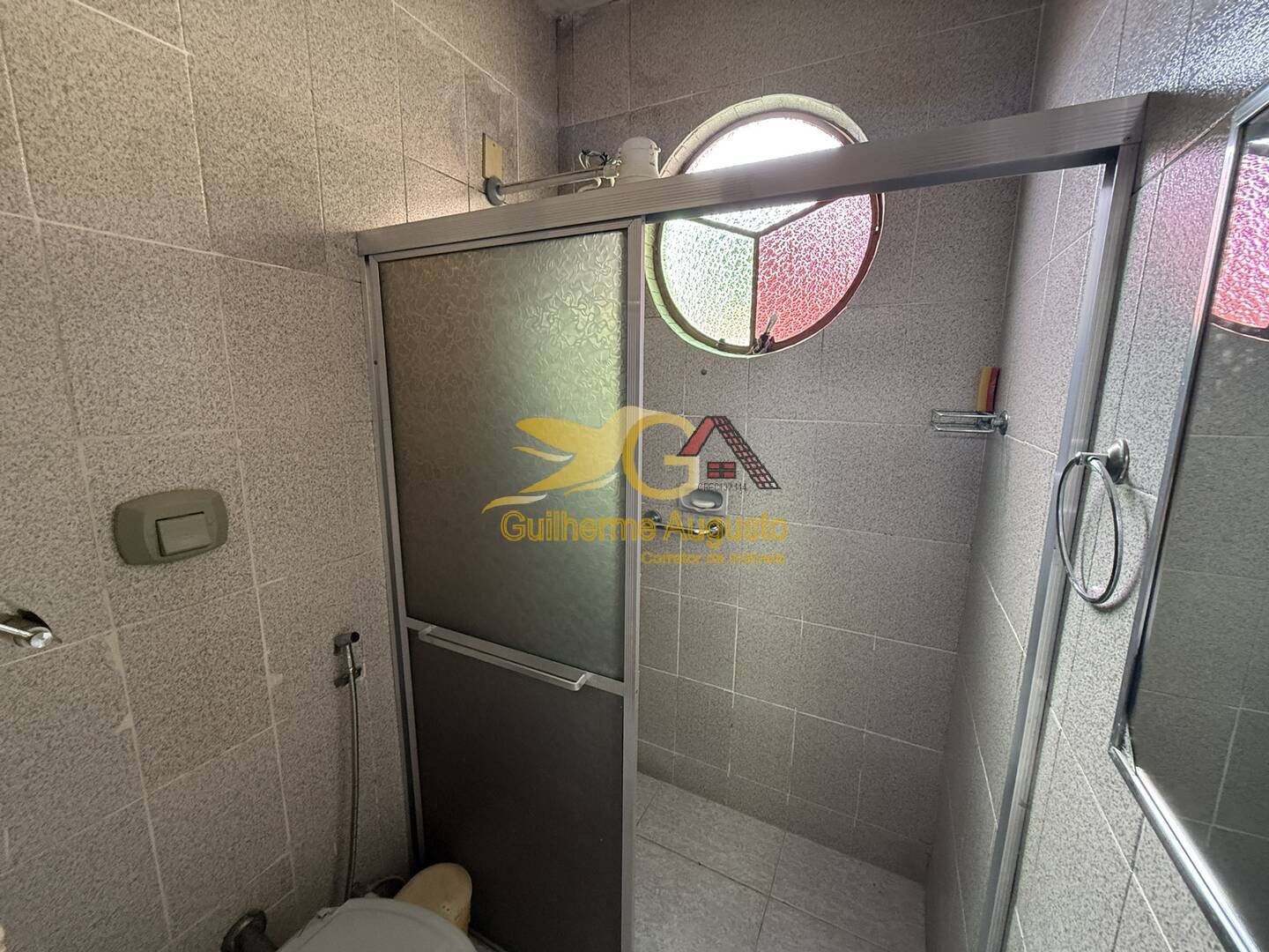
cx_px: 634
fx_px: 513
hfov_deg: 102.1
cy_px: 476
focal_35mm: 14
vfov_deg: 85.7
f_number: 2.2
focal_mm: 2.22
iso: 320
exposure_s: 1/62
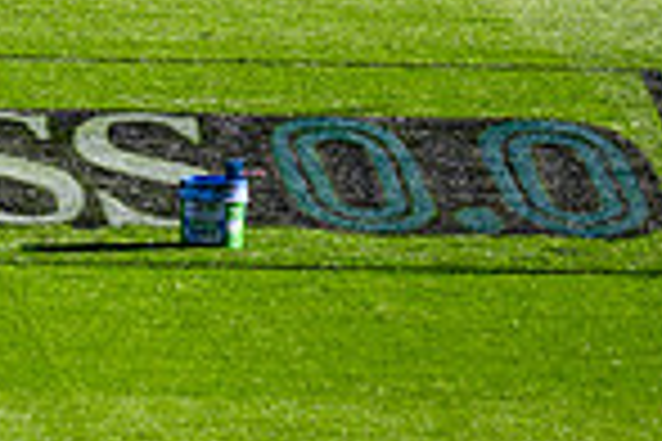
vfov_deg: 1.9
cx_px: -486
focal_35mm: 709
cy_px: -11
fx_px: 13037
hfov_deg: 2.9
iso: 500
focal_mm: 180
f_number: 3.5
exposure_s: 1/3200
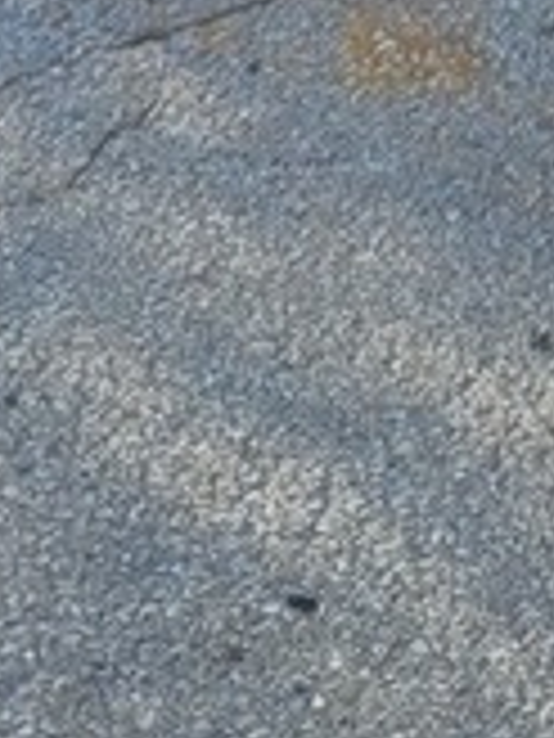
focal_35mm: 165
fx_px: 3521
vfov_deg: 9.3
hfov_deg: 8.6
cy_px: -1548
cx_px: 1054
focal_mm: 7
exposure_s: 1/366
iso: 20
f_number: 1.8
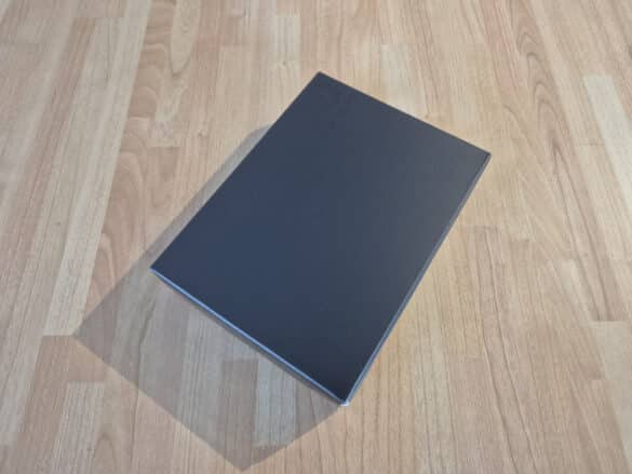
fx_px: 420
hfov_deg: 73.9
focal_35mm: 23
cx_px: 316
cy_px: 237
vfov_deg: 58.9
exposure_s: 1/100
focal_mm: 5.4
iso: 640
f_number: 1.8
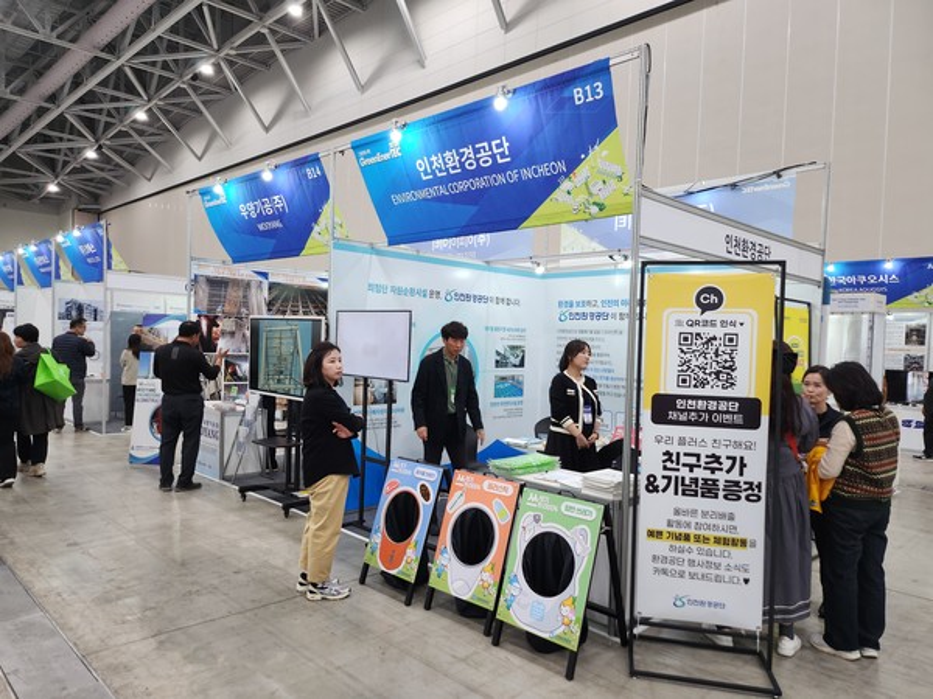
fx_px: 647
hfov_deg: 71.6
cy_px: 350
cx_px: 466
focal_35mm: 24
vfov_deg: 56.8
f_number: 1.8
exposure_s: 1/120
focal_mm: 5
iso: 160
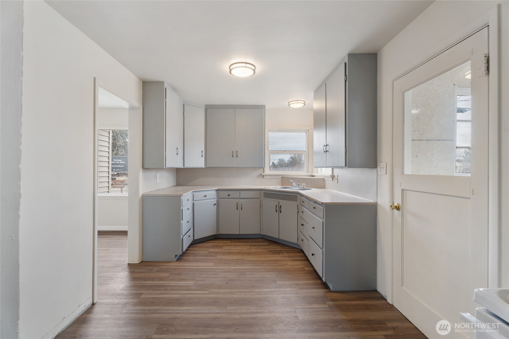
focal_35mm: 16
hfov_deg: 96.7
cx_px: 254
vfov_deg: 73.7
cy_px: 170
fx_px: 226
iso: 100
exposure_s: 1.6
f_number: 9
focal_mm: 16
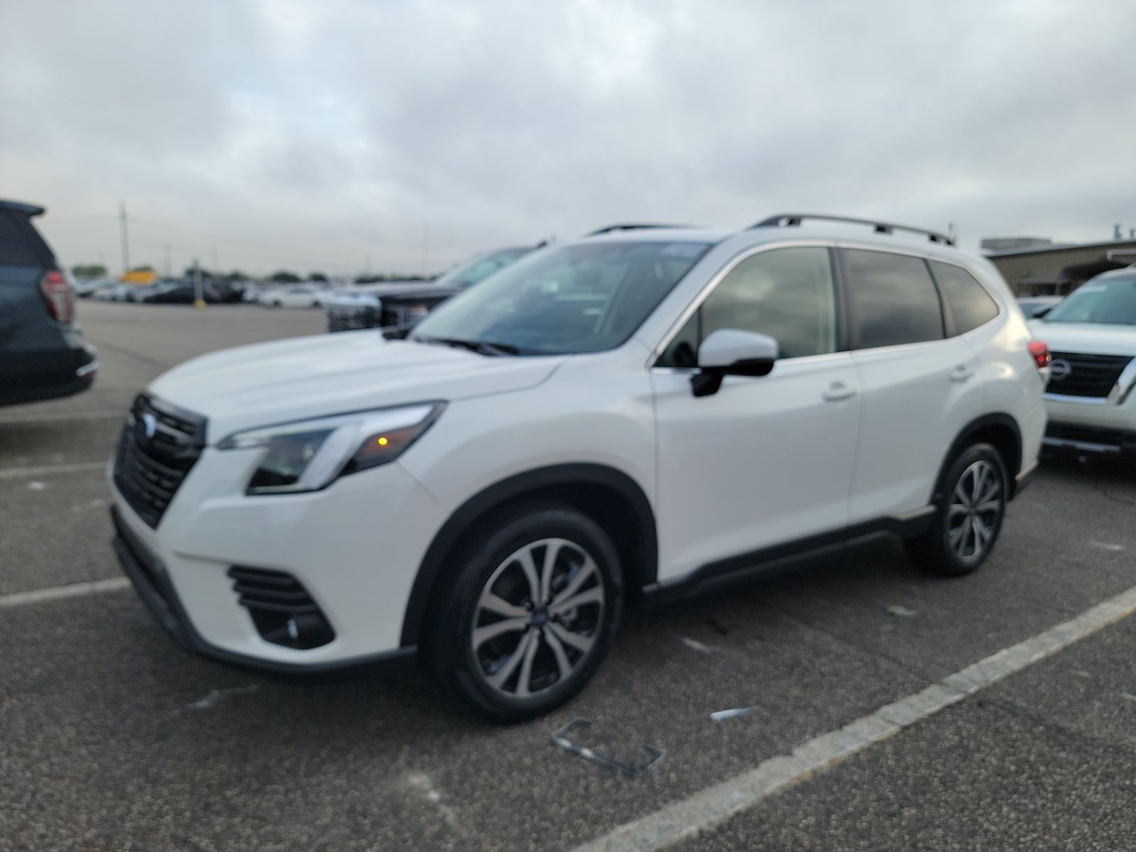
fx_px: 788
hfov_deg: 71.6
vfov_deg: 56.8
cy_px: 426
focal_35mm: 24
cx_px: 568
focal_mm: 6.7
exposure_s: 1/327
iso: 50
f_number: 1.8
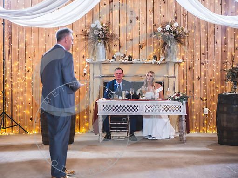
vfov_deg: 18.9
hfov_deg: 25.0
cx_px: 104
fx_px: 536
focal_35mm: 78
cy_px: 89
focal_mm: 70
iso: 800
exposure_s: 1/125
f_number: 2.8
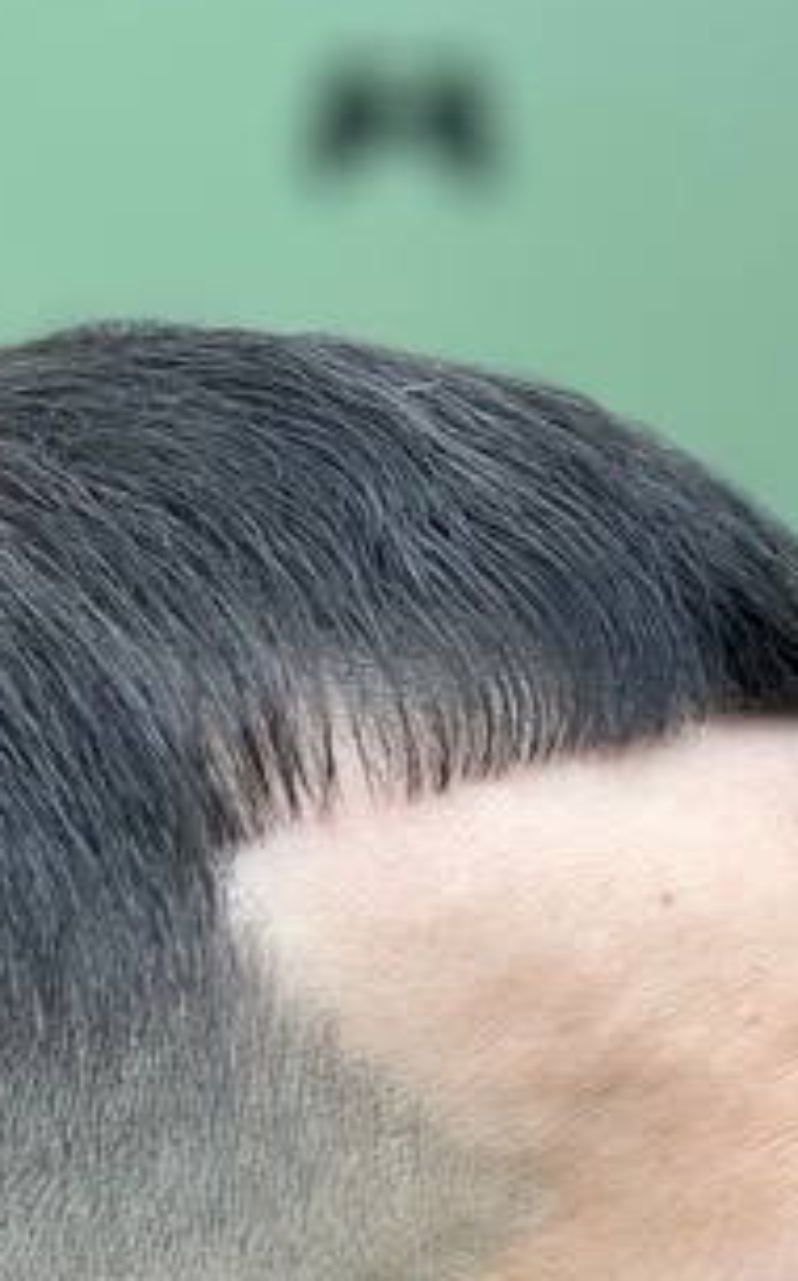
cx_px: 302
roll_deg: -1.9
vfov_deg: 12.1
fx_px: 5825
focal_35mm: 167
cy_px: 1772
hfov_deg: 7.8
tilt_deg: -16.0
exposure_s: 1/120
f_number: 1.78
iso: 64
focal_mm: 6.86
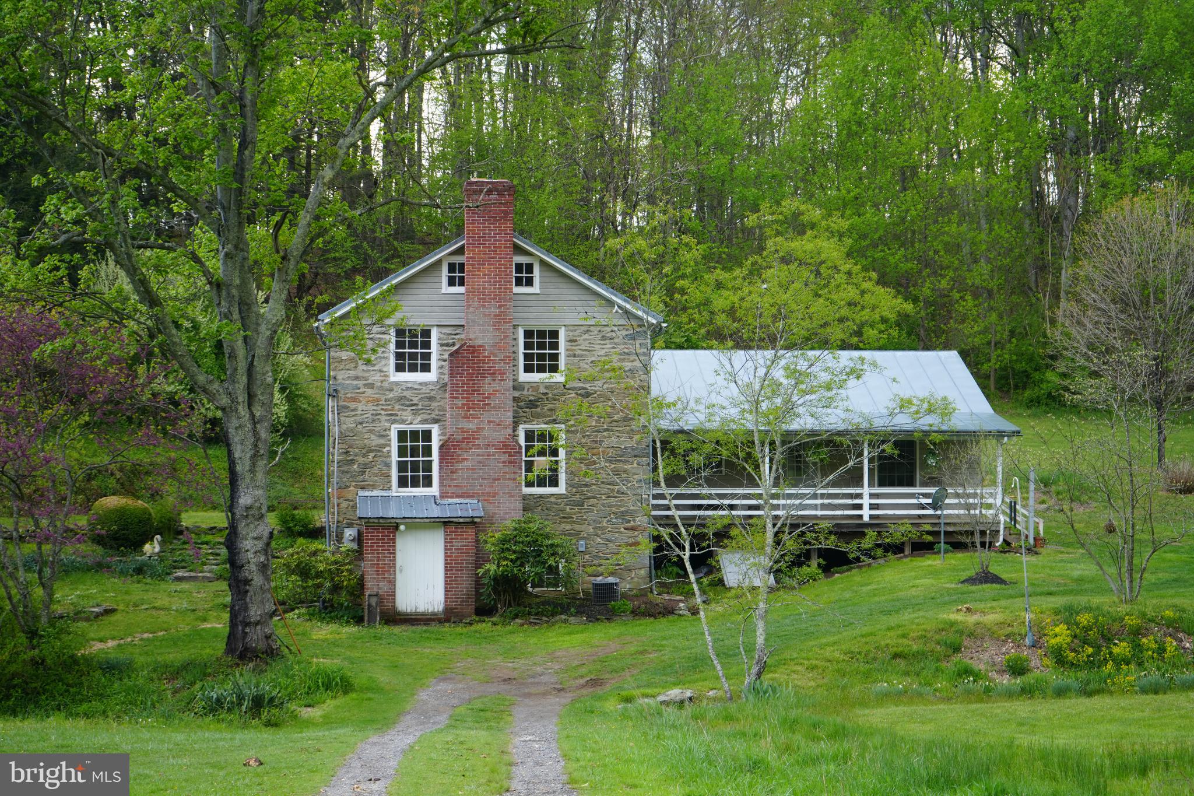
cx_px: 597
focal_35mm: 70
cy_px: 398
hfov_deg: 28.8
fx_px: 2321
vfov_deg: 19.5
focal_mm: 70
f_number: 5.6
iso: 200
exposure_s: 1/80
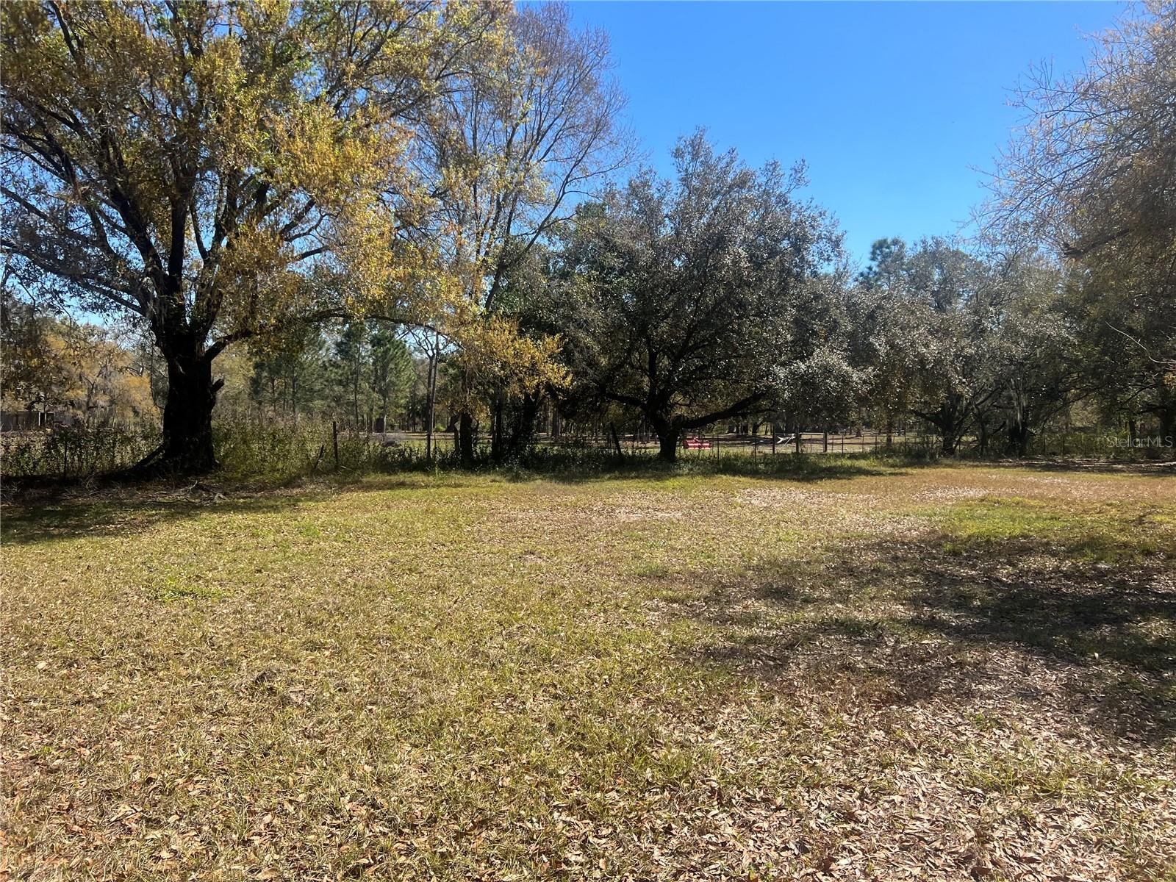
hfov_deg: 67.3
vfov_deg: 53.1
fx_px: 883
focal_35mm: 26
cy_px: 441
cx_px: 588
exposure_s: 1/2841
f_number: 1.5
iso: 50
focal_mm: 5.7
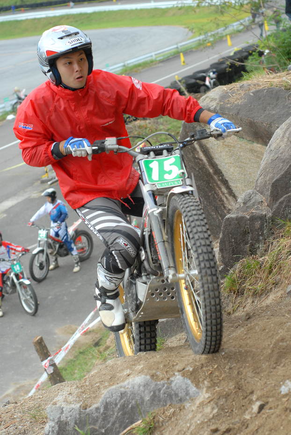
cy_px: 218
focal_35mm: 75
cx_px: 146
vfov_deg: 27.0
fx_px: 907
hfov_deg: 18.2
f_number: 4.8
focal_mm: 50
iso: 400
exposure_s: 1/400
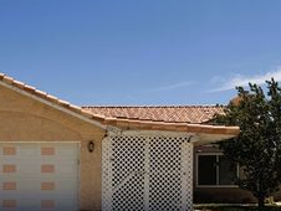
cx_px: 73
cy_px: 184
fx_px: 431
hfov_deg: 35.4
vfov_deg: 26.8
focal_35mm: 53
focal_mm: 6.76
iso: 80
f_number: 1.78
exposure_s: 1/10309
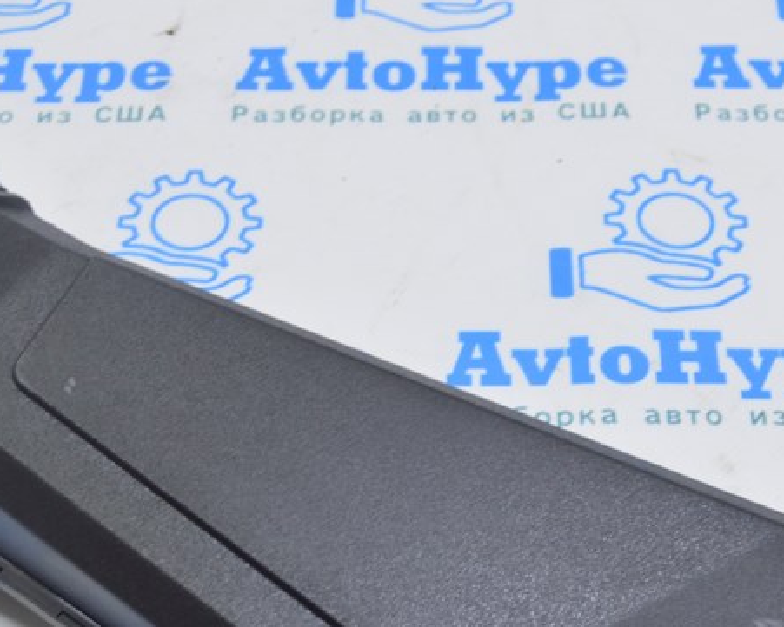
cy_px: 468
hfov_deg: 23.0
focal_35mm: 83
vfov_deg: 18.4
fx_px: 1926
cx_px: 462
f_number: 5.6
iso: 400
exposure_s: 1/20
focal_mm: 26
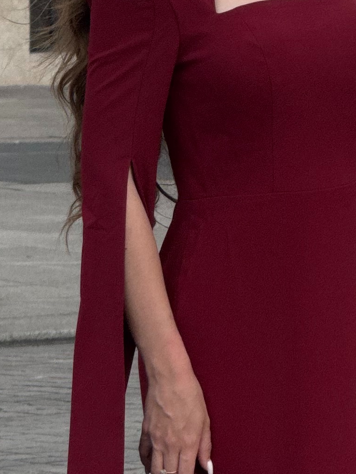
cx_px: 238
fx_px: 6515
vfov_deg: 4.2
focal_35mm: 475
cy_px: 315
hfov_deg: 3.1
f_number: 2.8
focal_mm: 15.66
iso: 50
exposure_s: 1/363
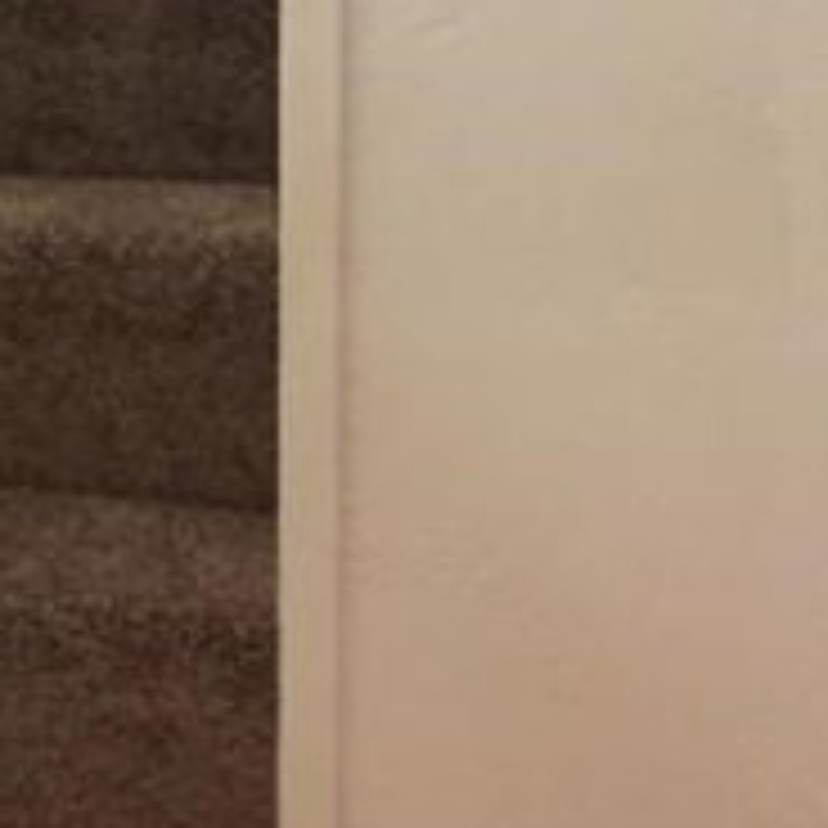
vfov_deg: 18.8
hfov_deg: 17.7
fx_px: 2409
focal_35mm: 89
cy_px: -54
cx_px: -378
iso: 320
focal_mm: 4.15
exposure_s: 1/15
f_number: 2.2
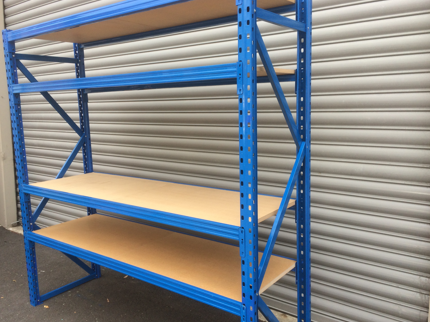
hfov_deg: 58.3
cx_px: 207
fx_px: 385
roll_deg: -0.4
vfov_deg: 45.4
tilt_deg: -7.3
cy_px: 160
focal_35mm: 31
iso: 32
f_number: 2.2
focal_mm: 4.15
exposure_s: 1/662
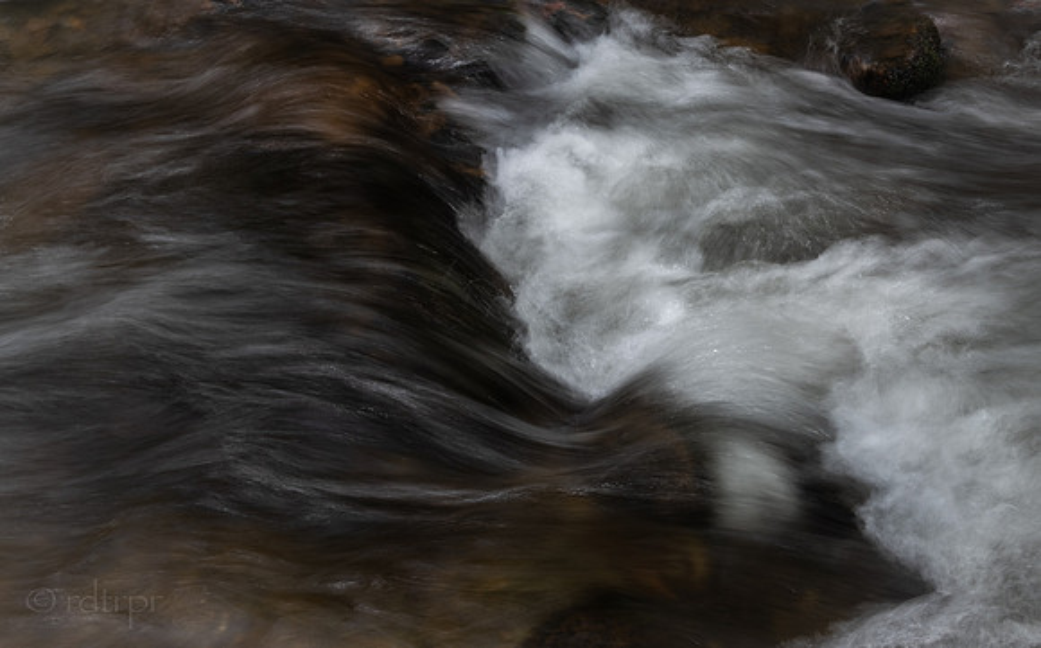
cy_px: 296
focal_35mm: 73
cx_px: 642
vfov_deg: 17.8
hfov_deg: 28.2
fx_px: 2068
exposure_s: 1/5
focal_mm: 58
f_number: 16
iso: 50
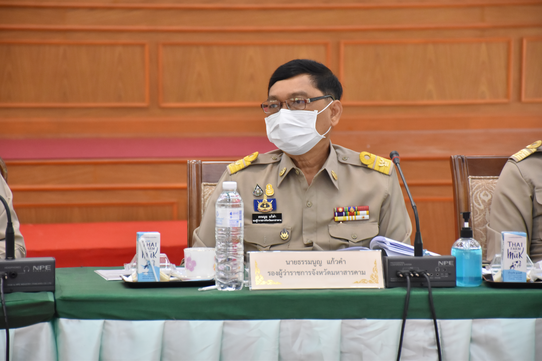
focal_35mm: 158
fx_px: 2371
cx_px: 271
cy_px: 180
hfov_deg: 13.0
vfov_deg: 8.7
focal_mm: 105
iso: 1600
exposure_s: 1/125
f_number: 5.6
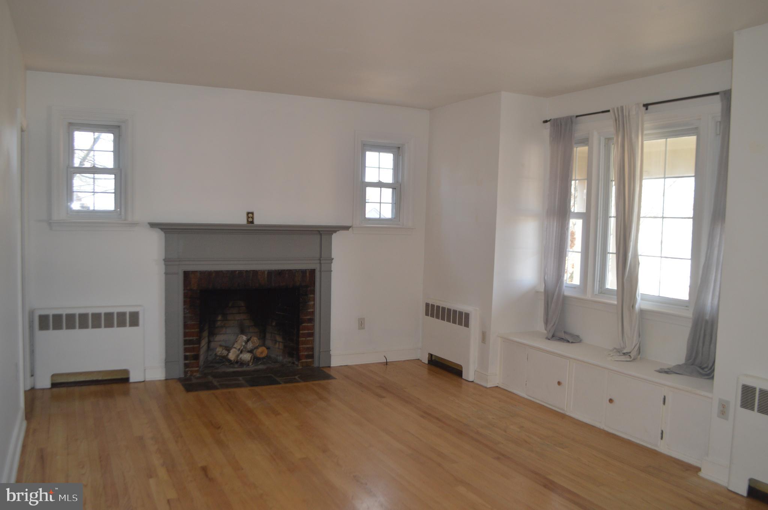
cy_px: 255
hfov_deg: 62.0
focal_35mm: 30
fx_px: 639
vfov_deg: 43.5
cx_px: 384
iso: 360
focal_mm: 20
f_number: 4
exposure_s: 1/125
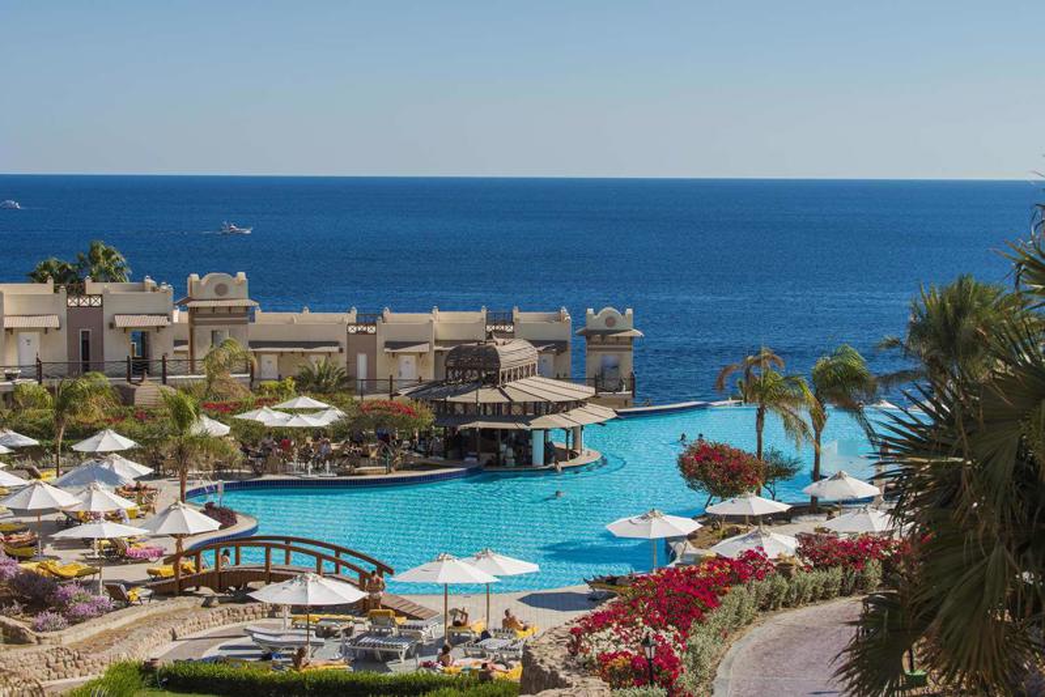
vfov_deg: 19.5
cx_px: 522
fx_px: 2032
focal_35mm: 70
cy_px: 348
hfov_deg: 28.8
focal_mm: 70
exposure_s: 1/500
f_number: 8
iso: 100
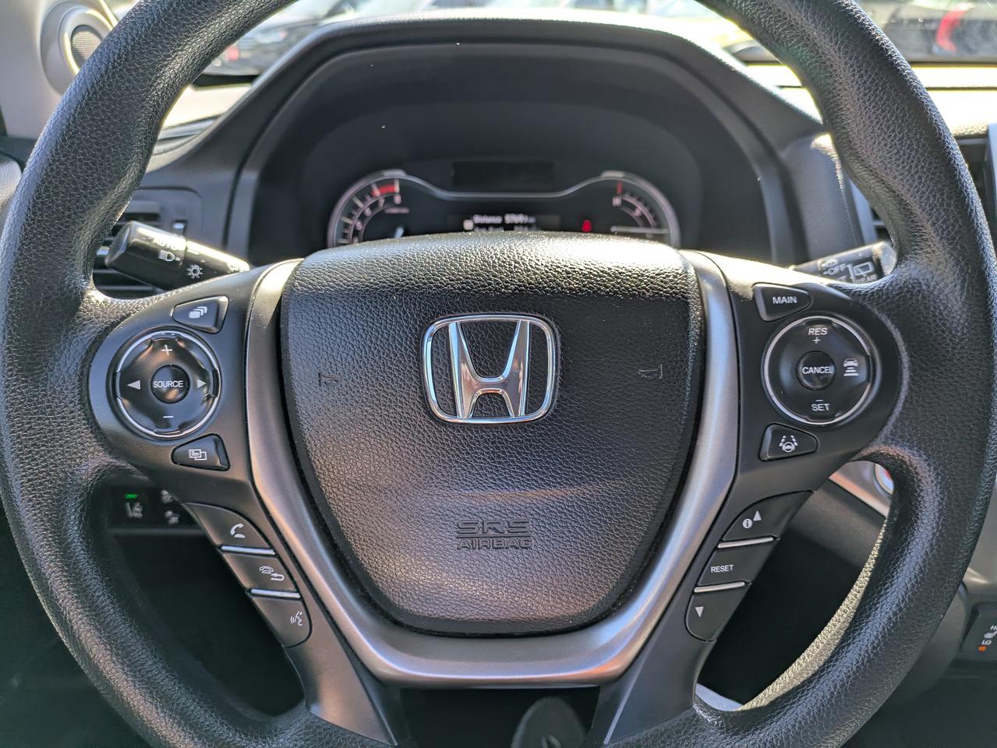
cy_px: 374
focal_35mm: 25
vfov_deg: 54.9
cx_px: 498
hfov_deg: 69.4
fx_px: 720
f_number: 1.89
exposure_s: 1/268
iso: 62
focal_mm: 5.43
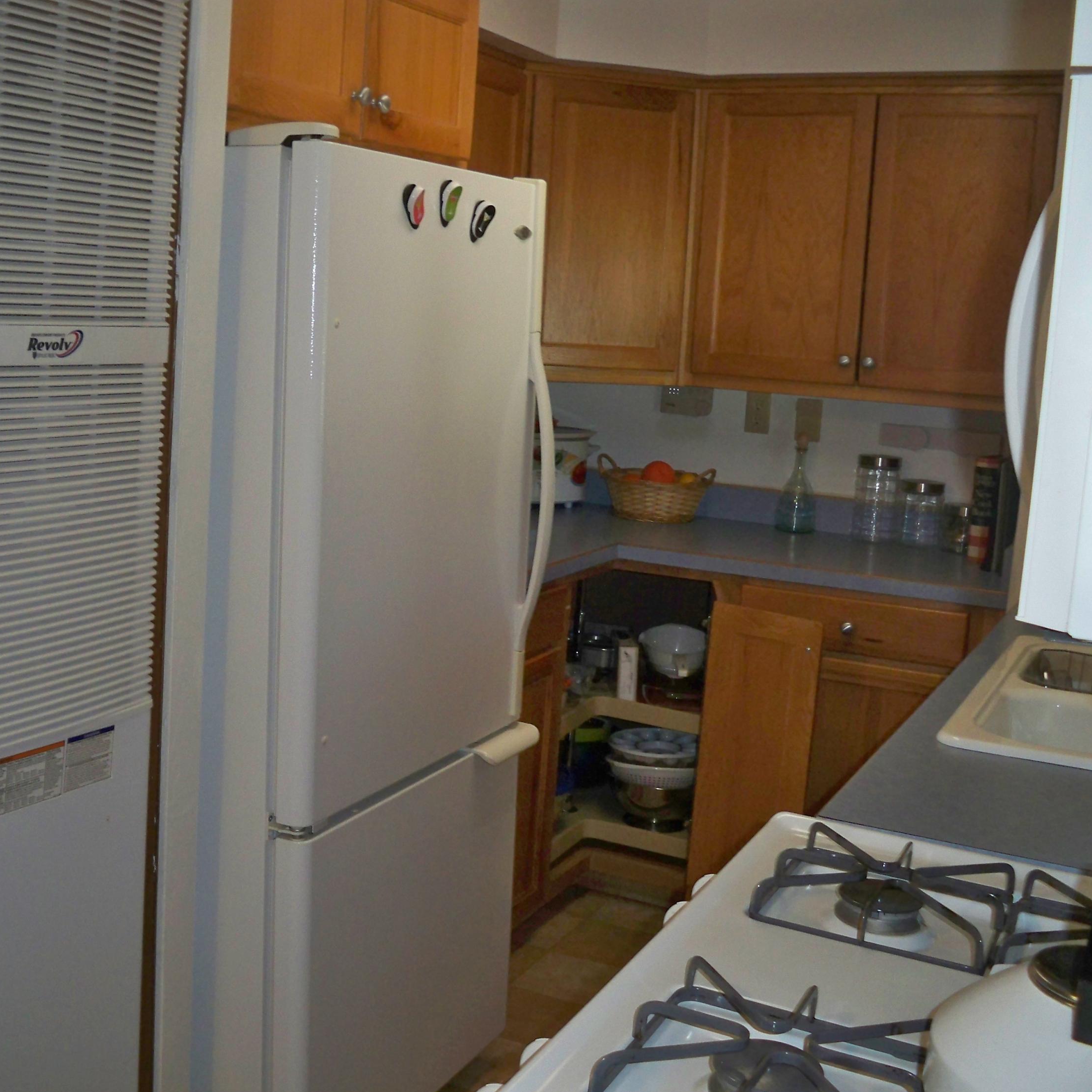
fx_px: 1499
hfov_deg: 39.9
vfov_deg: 40.0
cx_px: 447
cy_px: 548
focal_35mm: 42
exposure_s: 1/60
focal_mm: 6.3
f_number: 3.1
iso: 200
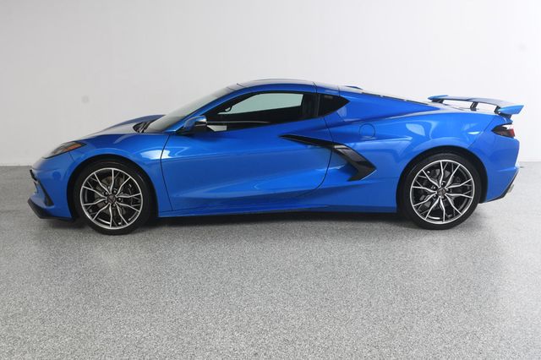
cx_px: 270
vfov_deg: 43.6
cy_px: 180
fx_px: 451
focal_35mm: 30
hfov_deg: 62.0
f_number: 8
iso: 100
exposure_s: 1/160
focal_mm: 20
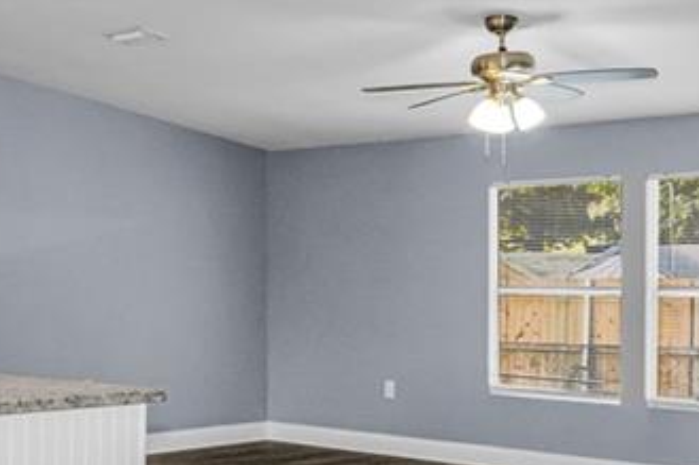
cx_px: 102
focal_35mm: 68
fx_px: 1320
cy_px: 263
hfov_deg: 28.8
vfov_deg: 20.0
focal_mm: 14
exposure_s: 1/40
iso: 250
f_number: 8
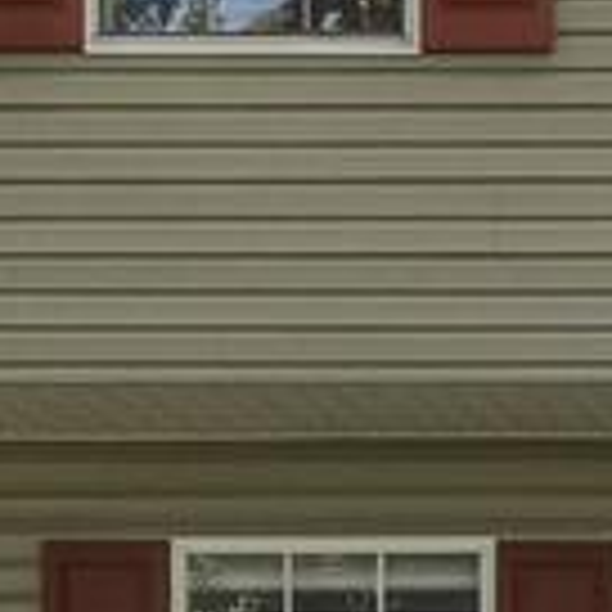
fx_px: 5581
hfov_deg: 5.6
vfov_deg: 6.3
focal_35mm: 279
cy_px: 40
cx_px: 2214
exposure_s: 1/125
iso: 400
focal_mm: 31
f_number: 8
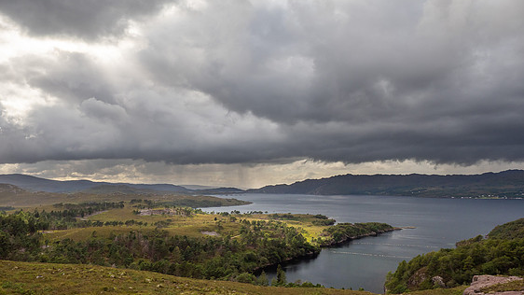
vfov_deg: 42.8
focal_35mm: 27
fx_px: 375
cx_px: 263
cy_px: 125
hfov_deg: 69.9
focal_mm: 12
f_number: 7.1
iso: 200
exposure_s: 1/200
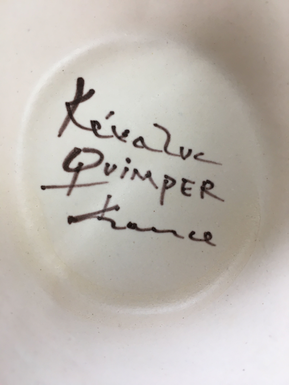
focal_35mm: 29
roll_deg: +7.6
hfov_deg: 48.2
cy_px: 192
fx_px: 323
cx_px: 144
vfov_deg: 61.7
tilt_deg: -40.0
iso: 32
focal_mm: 4.15
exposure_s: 1/33
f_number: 2.2
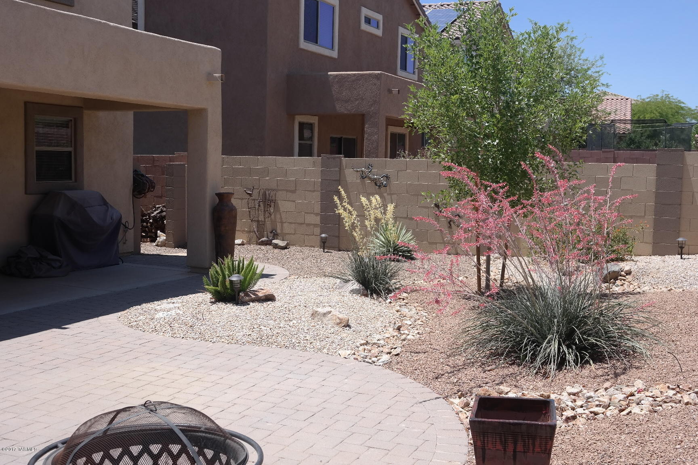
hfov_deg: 45.4
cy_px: 232
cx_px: 349
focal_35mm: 43
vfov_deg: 31.2
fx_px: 834
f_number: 6.3
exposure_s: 1/180
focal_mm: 28
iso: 100
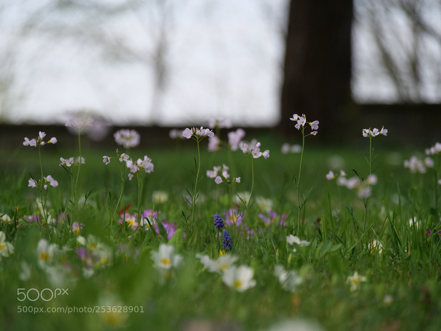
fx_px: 3567
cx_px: 220
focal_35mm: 280
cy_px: 166
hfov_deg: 7.1
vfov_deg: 5.3
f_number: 5.6
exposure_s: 1/320
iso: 640
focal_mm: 140
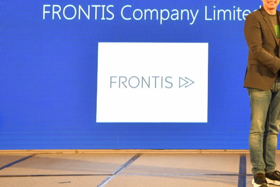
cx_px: 242
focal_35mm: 96
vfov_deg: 14.1
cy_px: 18
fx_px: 747
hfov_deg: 20.9
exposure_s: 1/100
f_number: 4
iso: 1000
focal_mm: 48
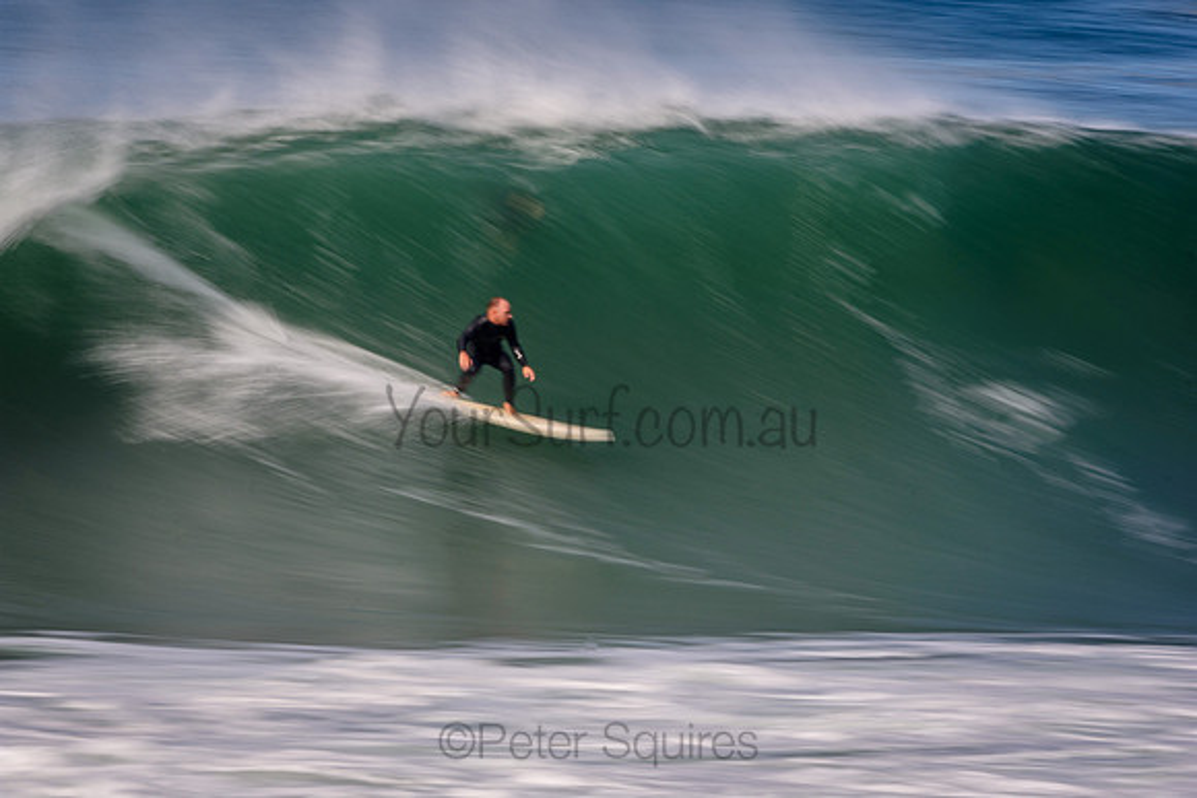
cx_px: 598
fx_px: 19954
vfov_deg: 2.3
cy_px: 399
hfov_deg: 3.4
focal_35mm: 600
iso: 100
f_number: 18
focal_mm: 400
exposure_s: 1/20
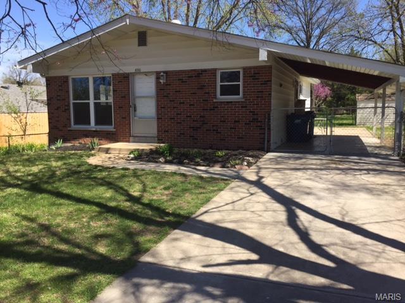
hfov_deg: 61.7
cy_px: 152
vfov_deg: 48.2
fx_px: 339
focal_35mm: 29
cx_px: 202
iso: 32
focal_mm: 4.15
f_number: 2.2
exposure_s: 1/1130
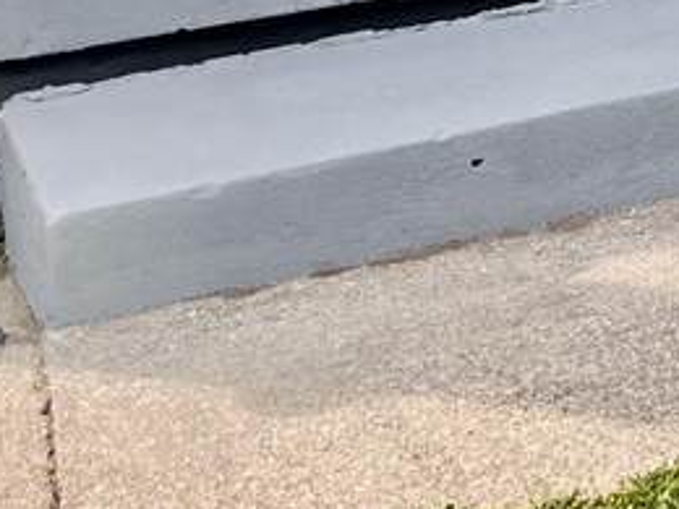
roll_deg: +2.2
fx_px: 2511
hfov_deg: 15.2
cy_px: -718
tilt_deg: -0.5
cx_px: 611
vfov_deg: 10.1
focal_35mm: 128
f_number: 1.6
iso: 50
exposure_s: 1/858
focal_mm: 5.1
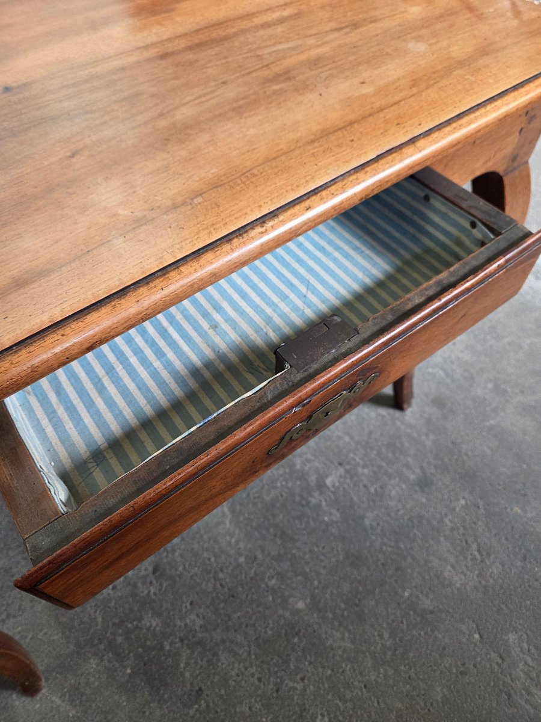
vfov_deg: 73.9
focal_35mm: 23
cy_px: 361
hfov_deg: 58.9
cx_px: 270
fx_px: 479
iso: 160
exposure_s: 1/100
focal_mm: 5.4
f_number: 1.8
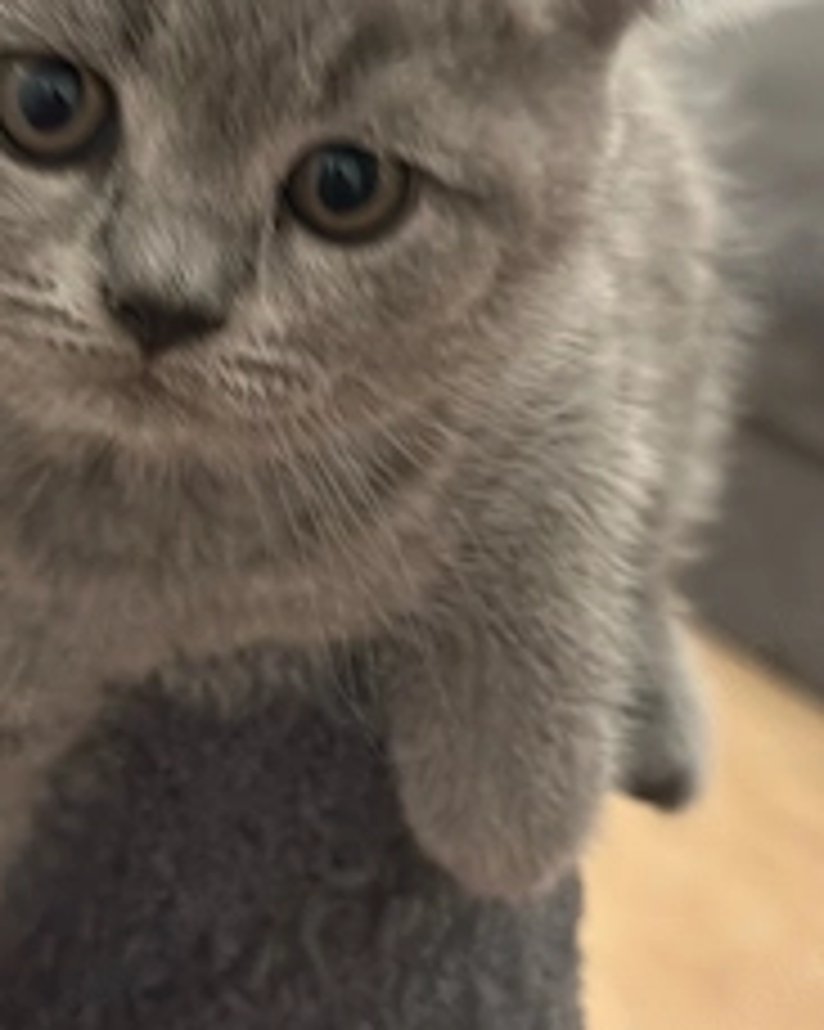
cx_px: 207
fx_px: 2501
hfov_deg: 18.6
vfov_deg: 23.2
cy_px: 324
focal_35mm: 82
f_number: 1.78
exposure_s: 1/33
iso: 640
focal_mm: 6.86
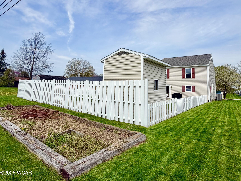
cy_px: 90
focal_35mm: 14
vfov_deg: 85.7
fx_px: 97
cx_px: 120
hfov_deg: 102.1
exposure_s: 1/1464
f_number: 2.2
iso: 20
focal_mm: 2.22
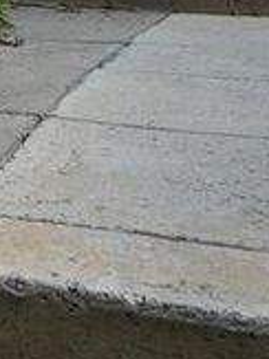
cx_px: -194
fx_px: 975
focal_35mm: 94
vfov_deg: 17.8
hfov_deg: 14.1
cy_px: -232
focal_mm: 6.25
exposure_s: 1/1339
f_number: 1.7
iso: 80
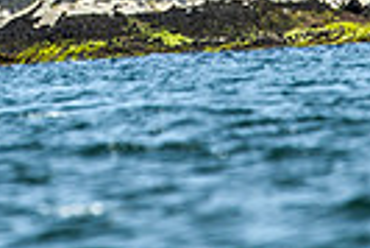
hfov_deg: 0.8
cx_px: 125
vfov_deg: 0.5
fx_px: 26895
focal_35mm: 2614
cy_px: -287
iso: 400
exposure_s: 1/2500
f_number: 5.6
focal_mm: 600
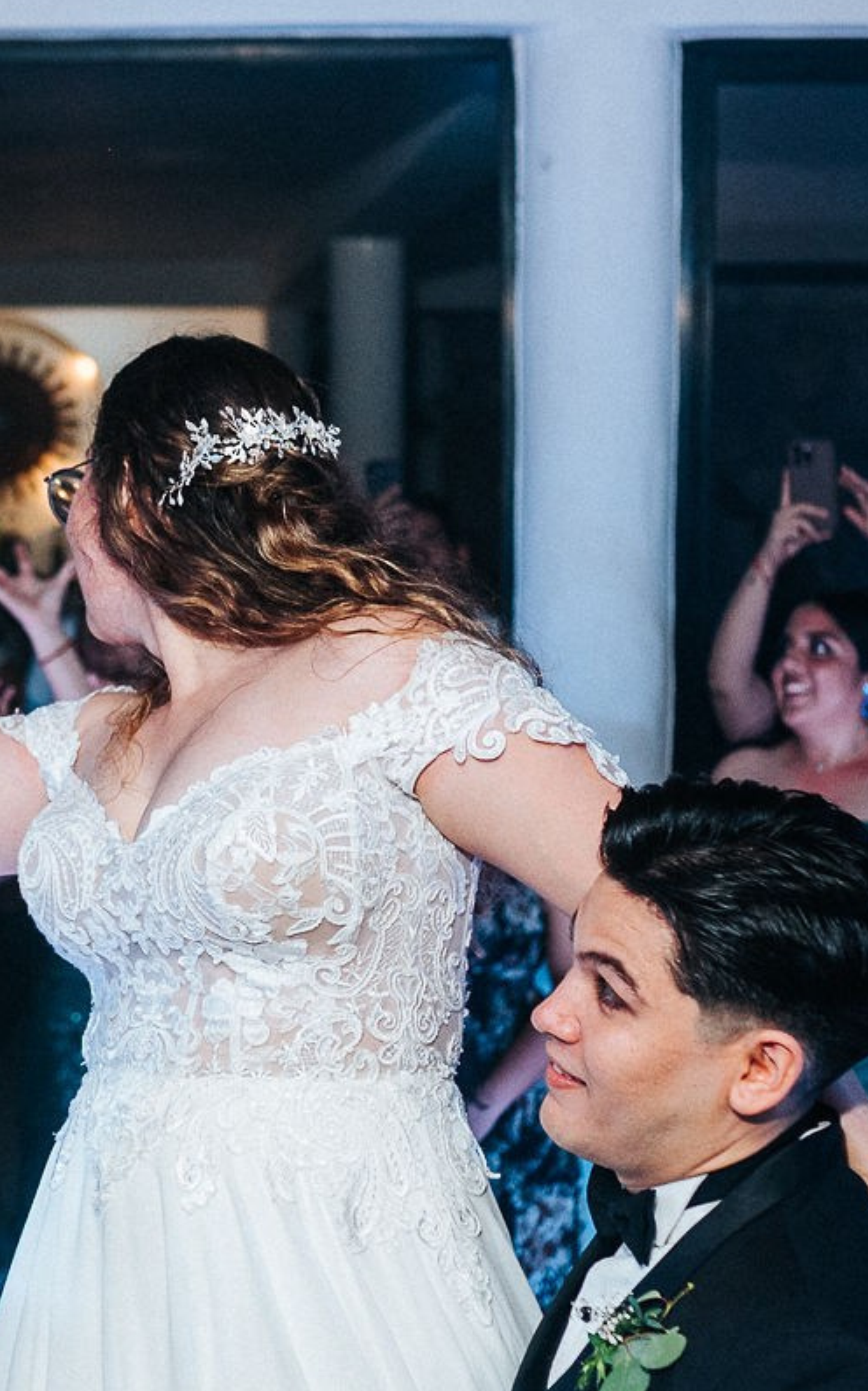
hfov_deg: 14.1
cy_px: 696
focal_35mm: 92
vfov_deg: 22.6
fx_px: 3483
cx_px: 206
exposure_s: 1/200
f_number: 2.8
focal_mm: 35
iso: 1250
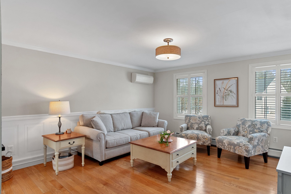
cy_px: 102
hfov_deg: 86.9
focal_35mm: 19
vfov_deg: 64.5
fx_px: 154
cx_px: 150
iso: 200
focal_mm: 12
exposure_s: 1/3
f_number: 9
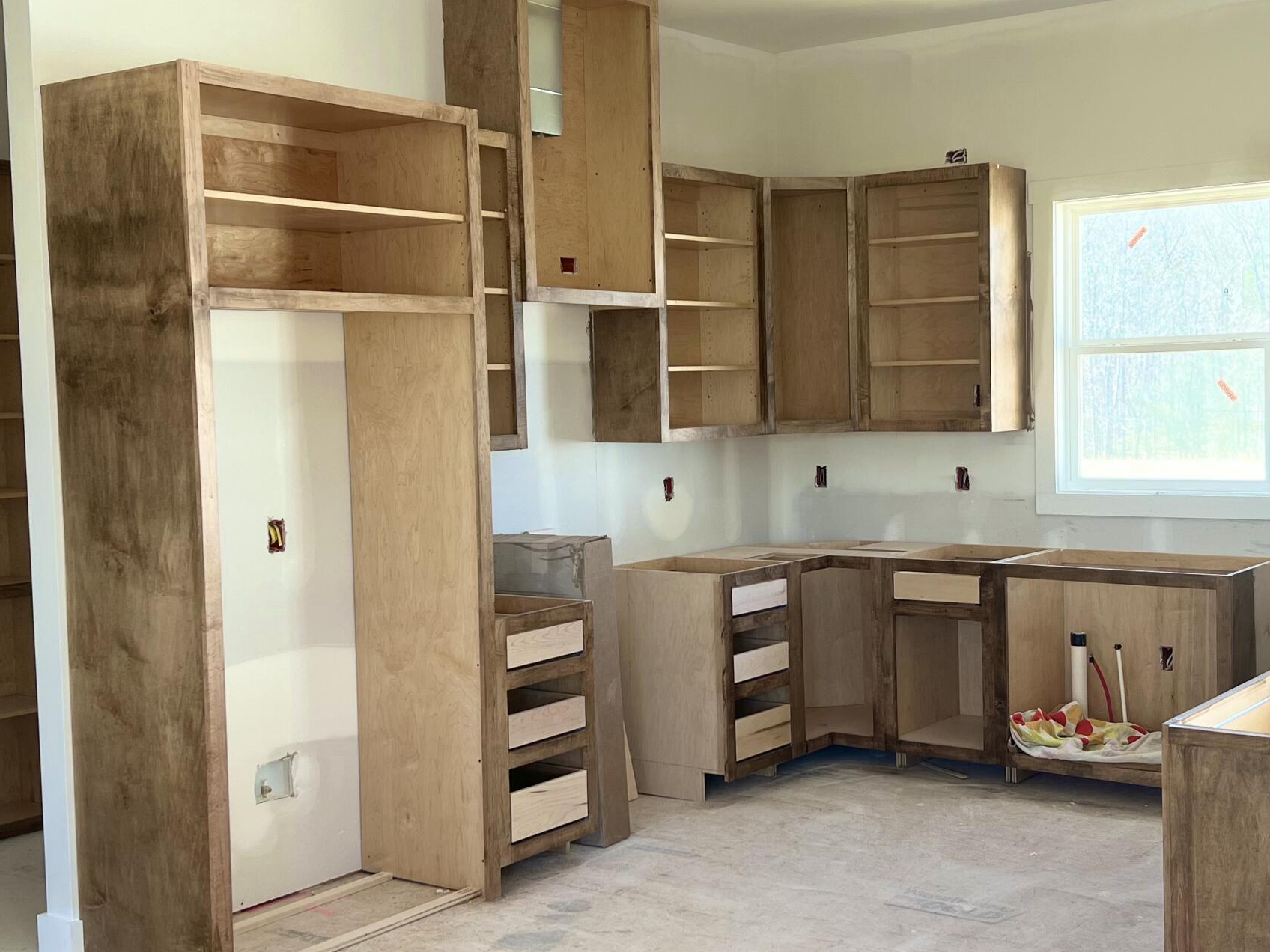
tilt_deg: -2.1
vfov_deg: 31.5
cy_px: 461
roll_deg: +2.0
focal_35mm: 46
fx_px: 1688
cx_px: 756
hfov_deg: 41.1
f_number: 1.5
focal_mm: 5.7
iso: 40
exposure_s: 1/121
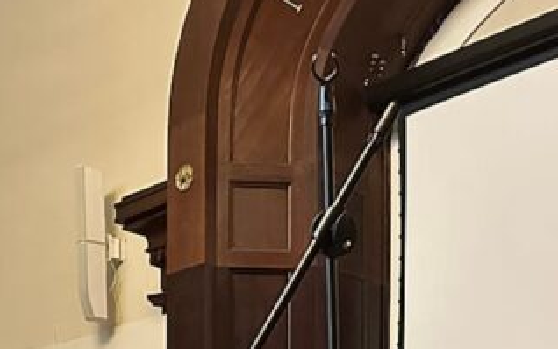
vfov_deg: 14.5
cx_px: 249
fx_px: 1247
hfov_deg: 25.2
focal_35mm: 82
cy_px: 579
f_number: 1.78
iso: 1000
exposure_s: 1/40
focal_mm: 6.86
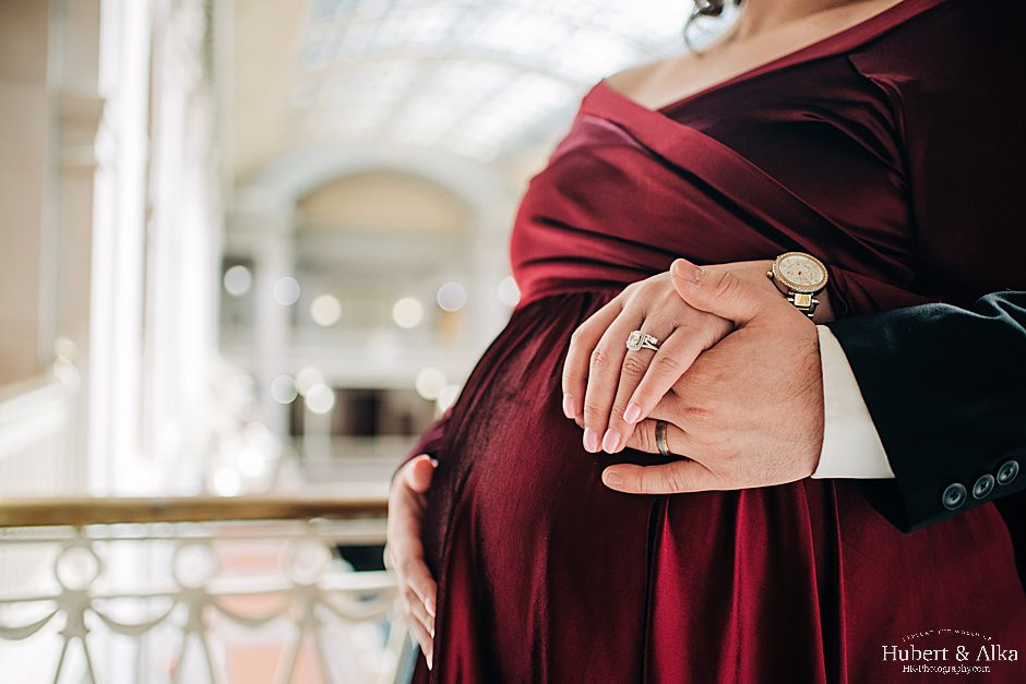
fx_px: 998
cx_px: 513
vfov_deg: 37.9
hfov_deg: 54.4
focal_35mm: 35
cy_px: 342
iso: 640
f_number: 1.8
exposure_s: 1/400
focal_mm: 35
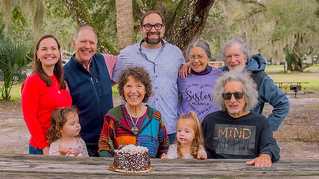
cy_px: 76
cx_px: 160
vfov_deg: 21.8
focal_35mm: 55
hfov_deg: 37.9
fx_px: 465
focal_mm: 35
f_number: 4
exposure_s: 1/250
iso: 100
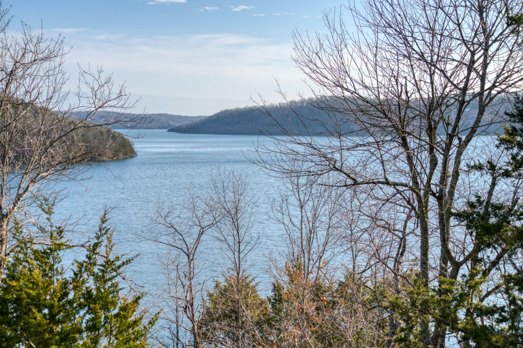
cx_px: 262
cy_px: 174
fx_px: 755
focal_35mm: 52
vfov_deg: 26.0
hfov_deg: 38.2
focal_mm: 52
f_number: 5
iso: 100
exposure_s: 1/60
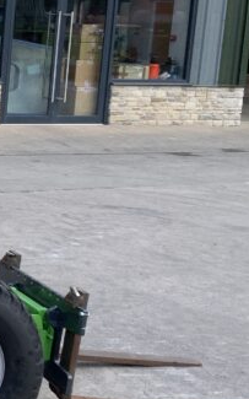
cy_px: 196
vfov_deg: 21.4
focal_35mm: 97
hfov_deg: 12.4
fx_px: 1054
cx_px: -190
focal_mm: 3
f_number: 1.8
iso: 16
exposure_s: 1/683
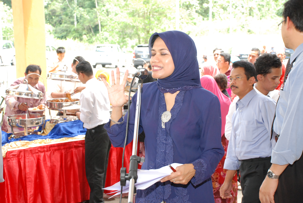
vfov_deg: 19.0
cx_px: 152
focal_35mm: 72
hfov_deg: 28.0
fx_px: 607
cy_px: 102
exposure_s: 1/125
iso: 800
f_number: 5.6
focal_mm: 48
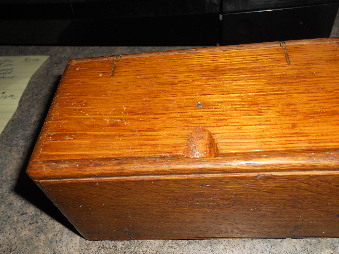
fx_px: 313
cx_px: 170
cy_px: 127
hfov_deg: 56.8
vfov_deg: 44.2
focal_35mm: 32
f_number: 8.8
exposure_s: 1/25
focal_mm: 5.8
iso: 80
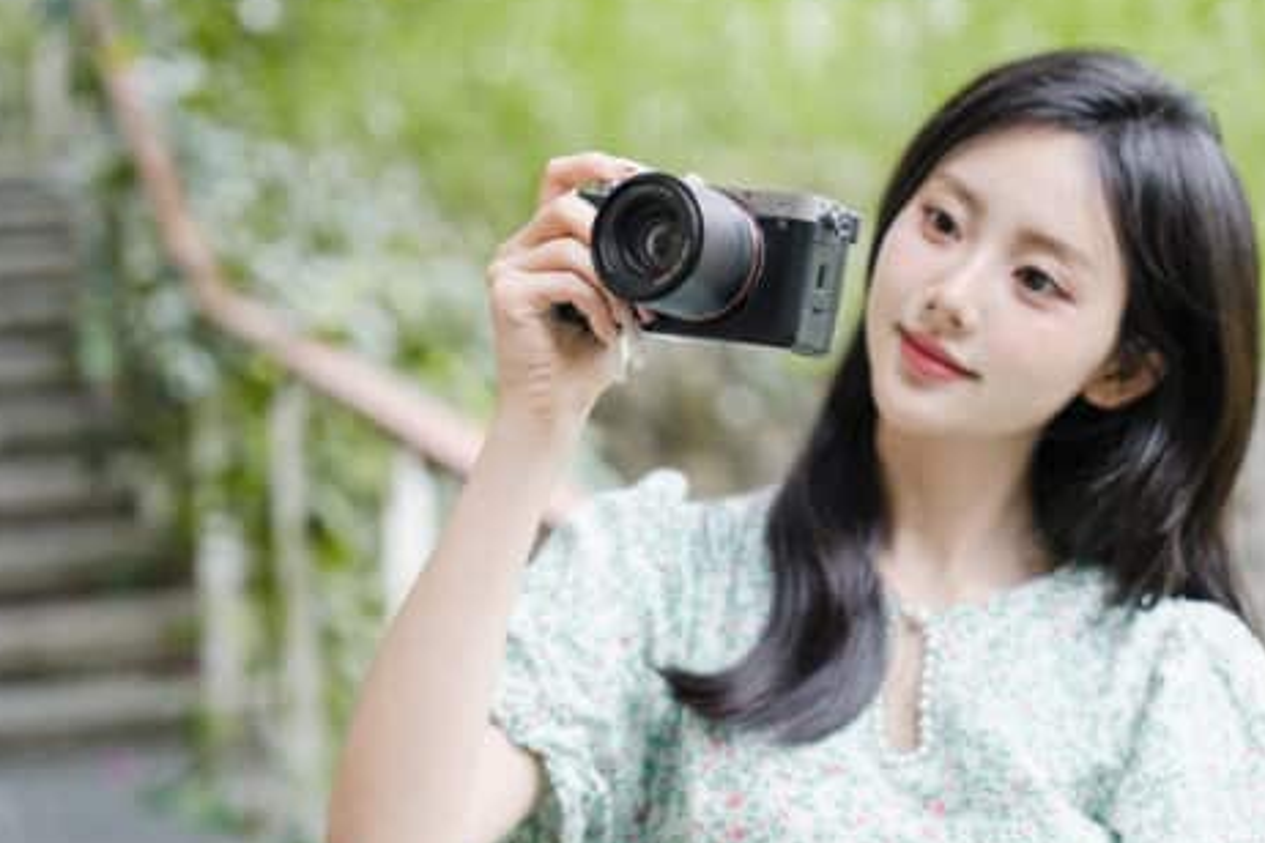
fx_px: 3197
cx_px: 627
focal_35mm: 91
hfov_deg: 22.4
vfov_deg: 15.0
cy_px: 419
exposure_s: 1/125
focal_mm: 70
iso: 640
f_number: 2.8
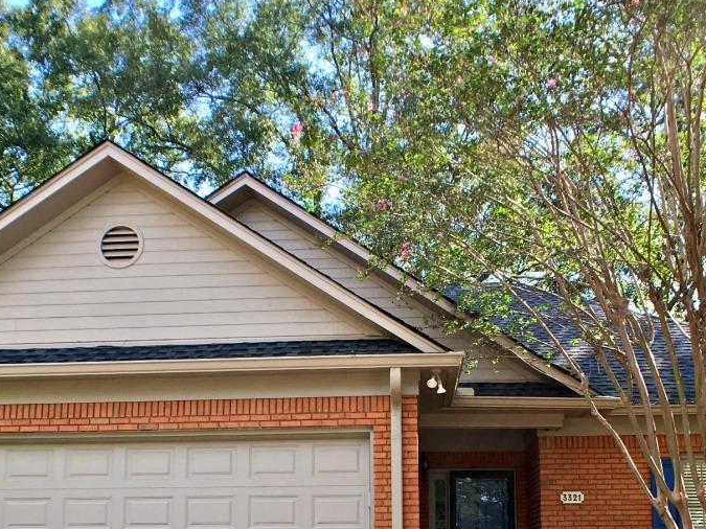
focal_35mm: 55
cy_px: 472
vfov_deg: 25.7
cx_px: 380
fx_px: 1122
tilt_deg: +7.7
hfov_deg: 34.9
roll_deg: +1.2
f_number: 2.2
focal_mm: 4.15
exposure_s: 1/349
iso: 25
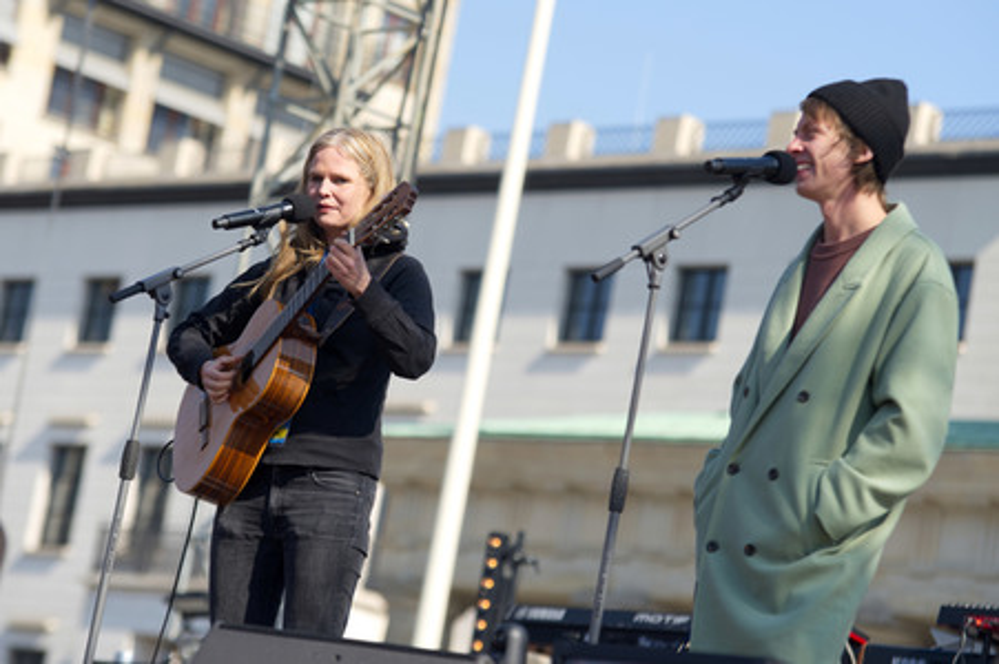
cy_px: 332
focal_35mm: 120
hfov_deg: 17.1
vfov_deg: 11.4
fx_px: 3327
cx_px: 500
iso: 100
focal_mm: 120
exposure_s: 1/640
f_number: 4
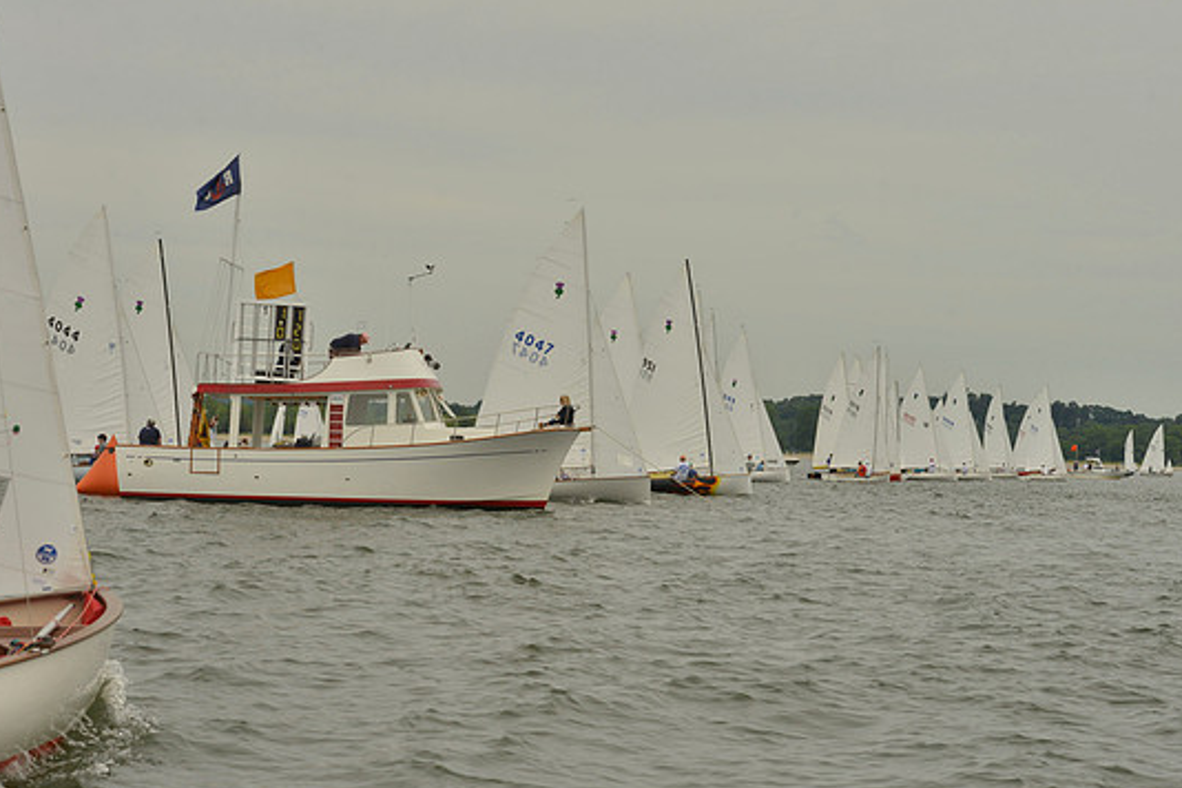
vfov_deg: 17.9
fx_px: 2495
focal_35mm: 76
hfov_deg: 26.6
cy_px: 417
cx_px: 558
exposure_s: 1/1250
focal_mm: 70
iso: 400
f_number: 10
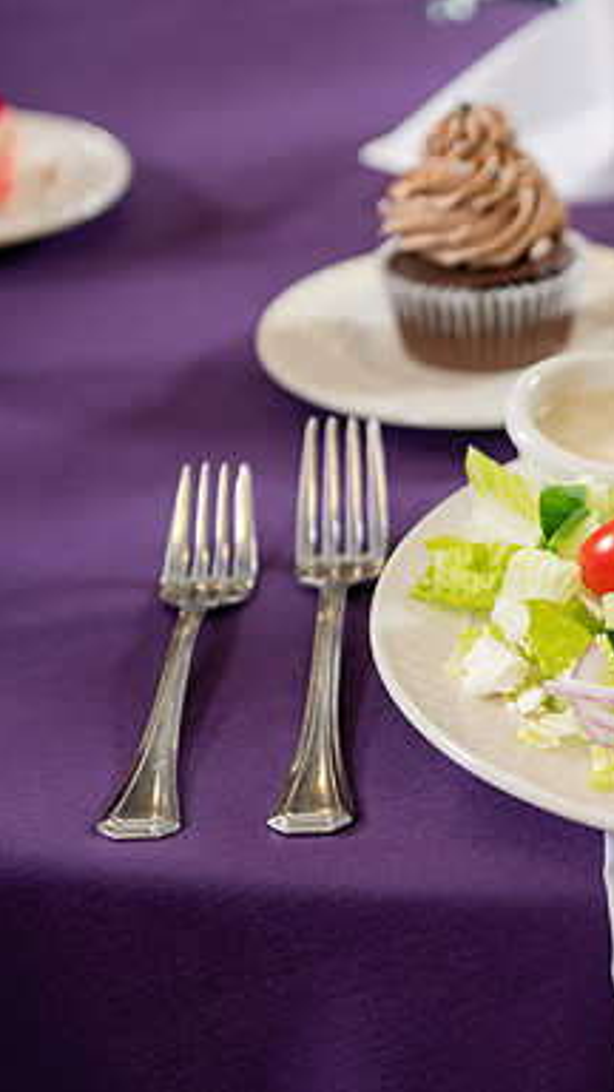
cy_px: 547
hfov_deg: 12.0
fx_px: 2836
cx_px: 773
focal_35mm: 98
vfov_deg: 21.8
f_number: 3.5
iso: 320
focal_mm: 62
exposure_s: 1/160
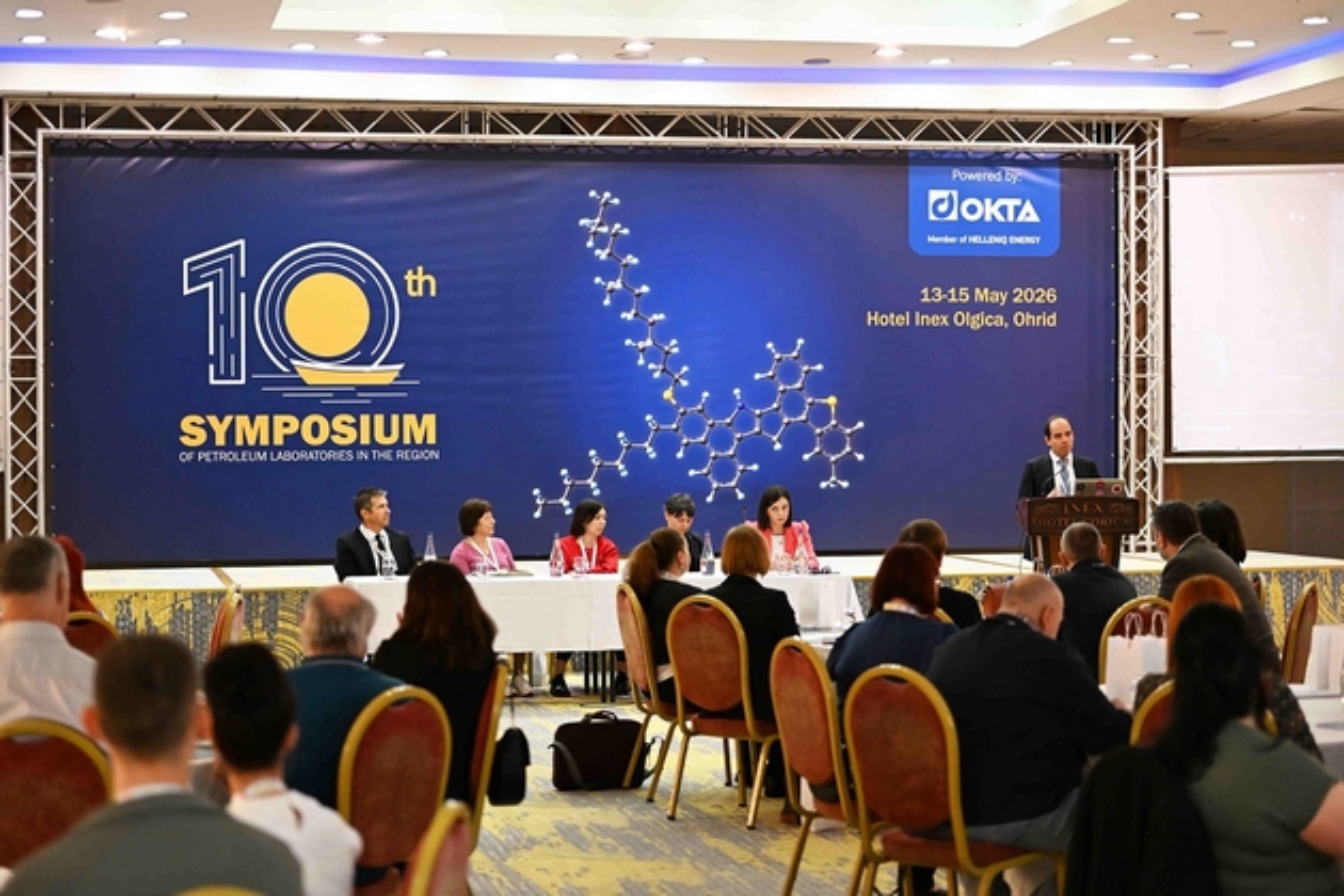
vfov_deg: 19.5
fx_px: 2613
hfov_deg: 28.8
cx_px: 672
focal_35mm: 70
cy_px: 448
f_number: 2.8
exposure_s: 1/320
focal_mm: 70
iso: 2500
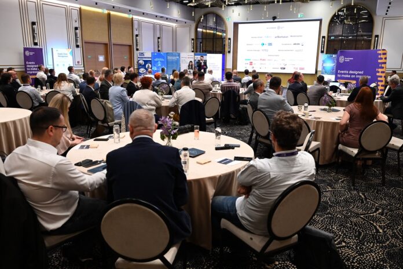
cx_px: 202
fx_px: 319
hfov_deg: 64.6
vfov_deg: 45.7
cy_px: 134
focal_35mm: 28
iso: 1600
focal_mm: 28.5
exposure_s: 1/60
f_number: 5.6
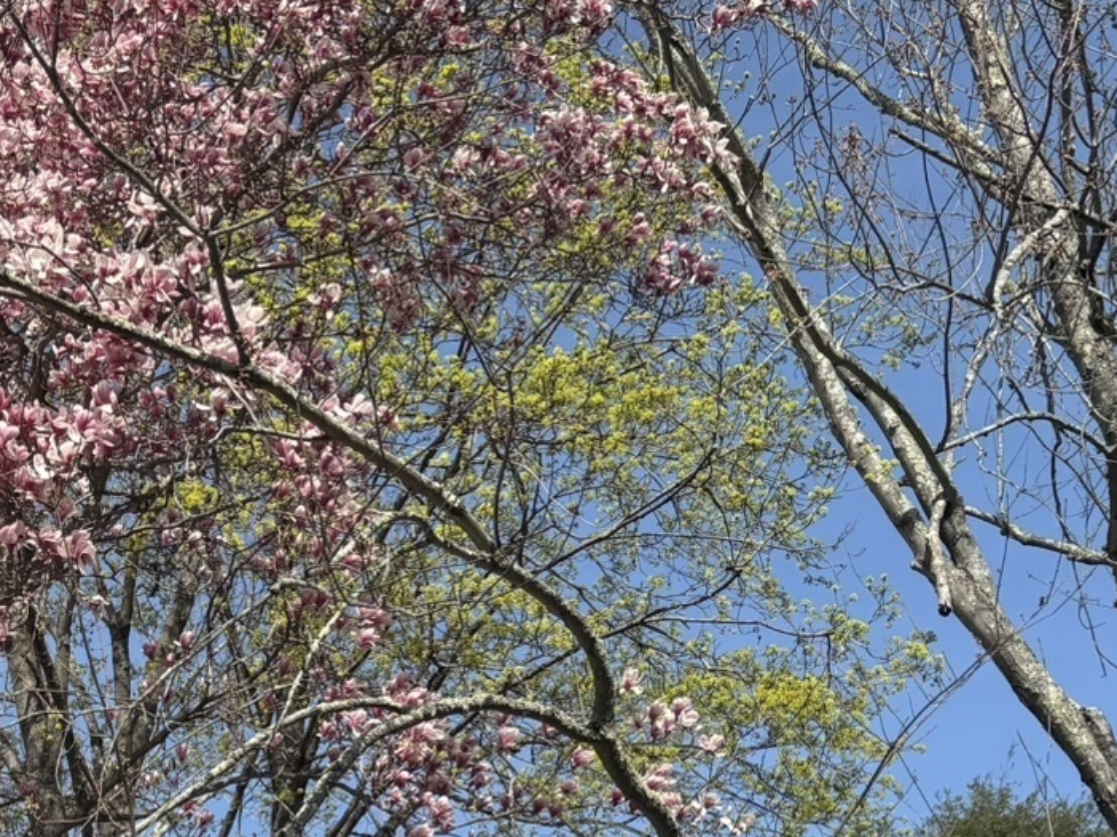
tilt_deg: +14.2
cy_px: 1153
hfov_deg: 24.5
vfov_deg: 17.8
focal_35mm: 76
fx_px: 2451
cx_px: -3
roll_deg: -4.1
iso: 50
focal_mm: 5.96
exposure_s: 1/2985
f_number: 1.6
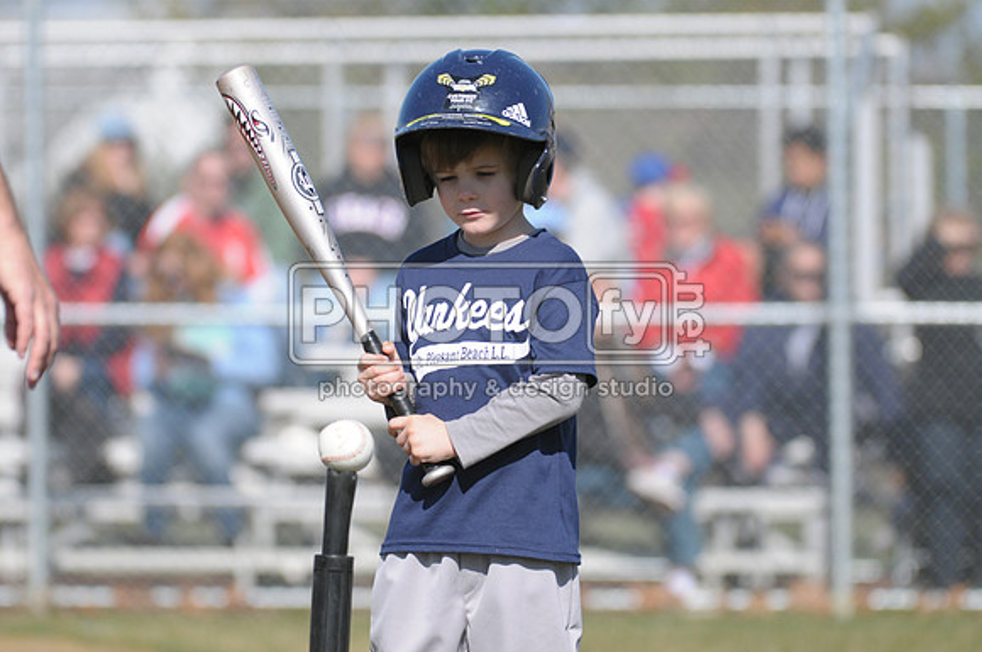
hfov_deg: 6.9
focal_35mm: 300
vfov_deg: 4.6
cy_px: 326
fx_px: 8172
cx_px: 491
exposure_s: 1/2500
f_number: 4.5
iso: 400
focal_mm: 200
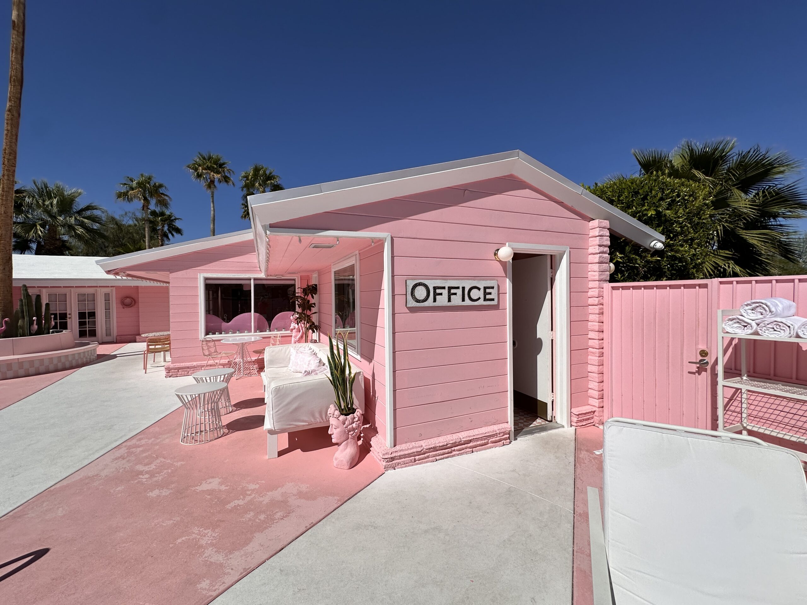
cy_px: 302
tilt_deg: +0.1
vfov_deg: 85.7
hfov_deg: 102.1
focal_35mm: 14
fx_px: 326
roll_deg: +0.9
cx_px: 404
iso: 50
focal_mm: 2.22
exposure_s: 1/7813
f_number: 2.2
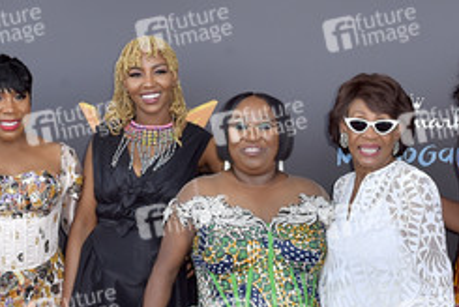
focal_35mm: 44
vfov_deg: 29.6
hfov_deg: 44.4
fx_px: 562
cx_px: 208
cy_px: 264
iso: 250
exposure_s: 1/250
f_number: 7.1
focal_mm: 24
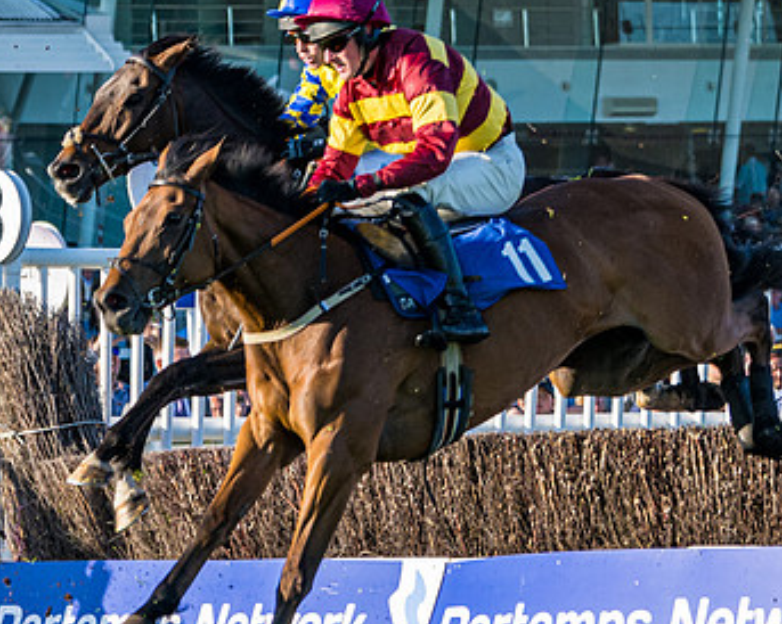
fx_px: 7009
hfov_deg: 6.4
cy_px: 418
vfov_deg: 5.1
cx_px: 289
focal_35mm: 303
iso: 200
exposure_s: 1/1250
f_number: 4
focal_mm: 86
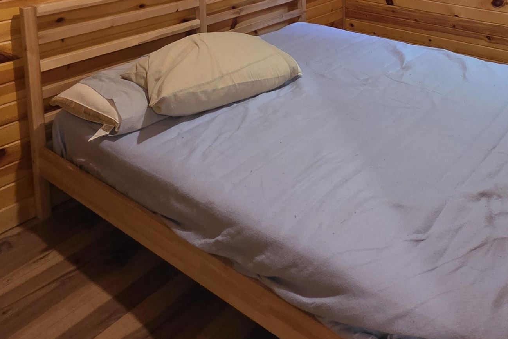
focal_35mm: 32
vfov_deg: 33.7
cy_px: -63
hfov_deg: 54.2
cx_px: 416
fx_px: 451
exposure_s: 1/60
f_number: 1.9
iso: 640
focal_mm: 2.2
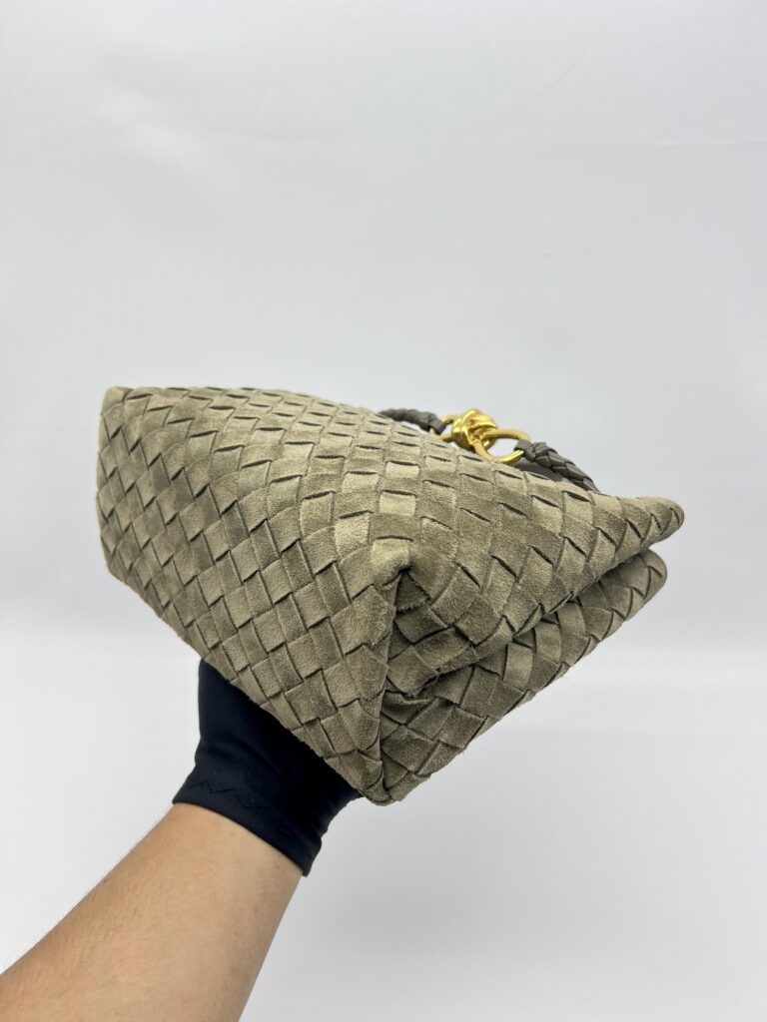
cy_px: 511
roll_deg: -0.5
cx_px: 384
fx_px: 768
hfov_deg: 53.1
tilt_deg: -23.3
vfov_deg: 67.3
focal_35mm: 26
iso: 32
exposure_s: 1/111
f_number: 1.5
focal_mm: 5.7
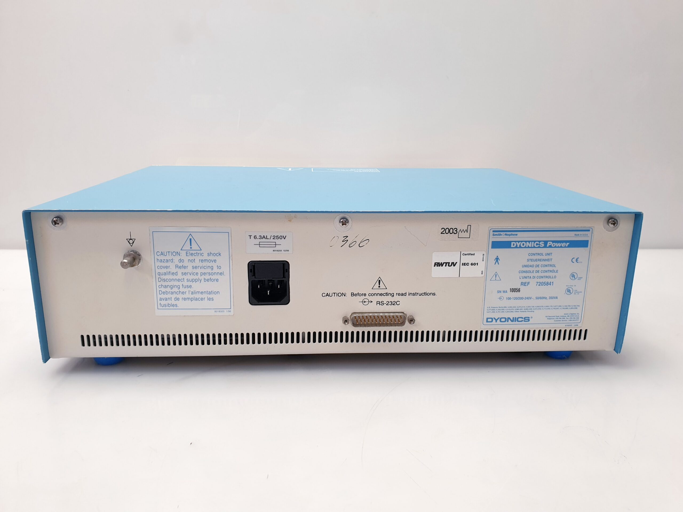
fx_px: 513
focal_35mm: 26
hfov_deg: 67.3
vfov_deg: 53.1
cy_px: 256
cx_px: 342
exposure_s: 1/50
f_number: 2.4
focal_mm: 4.3
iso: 80
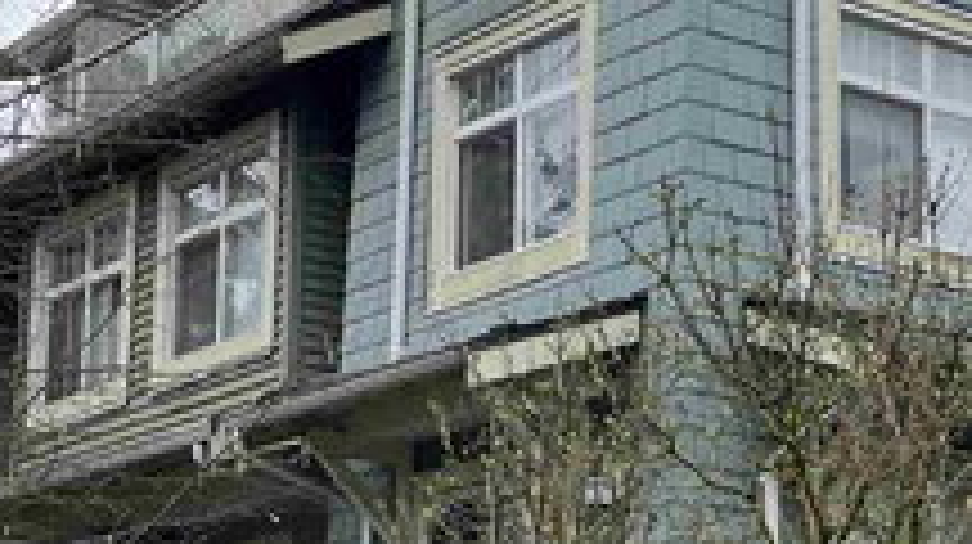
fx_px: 2704
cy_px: 486
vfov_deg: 11.4
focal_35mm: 105
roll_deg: +0.4
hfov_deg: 20.1
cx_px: 837
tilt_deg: +9.4
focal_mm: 5.1
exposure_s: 1/816
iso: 50
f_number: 1.6
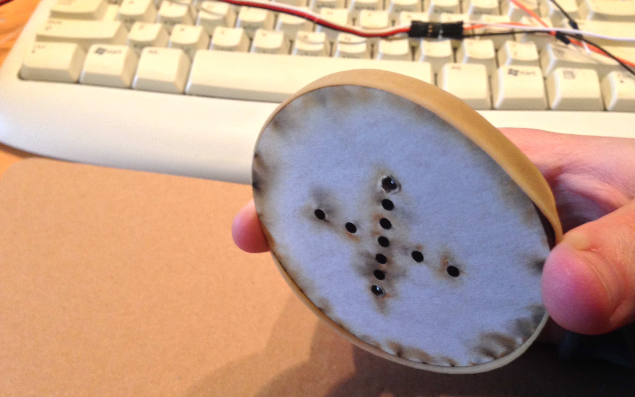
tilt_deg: -51.9
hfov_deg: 54.0
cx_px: 320
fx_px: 623
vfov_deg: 35.2
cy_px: 236
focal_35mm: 36
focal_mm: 4.12
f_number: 2.4
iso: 200
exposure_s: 1/20
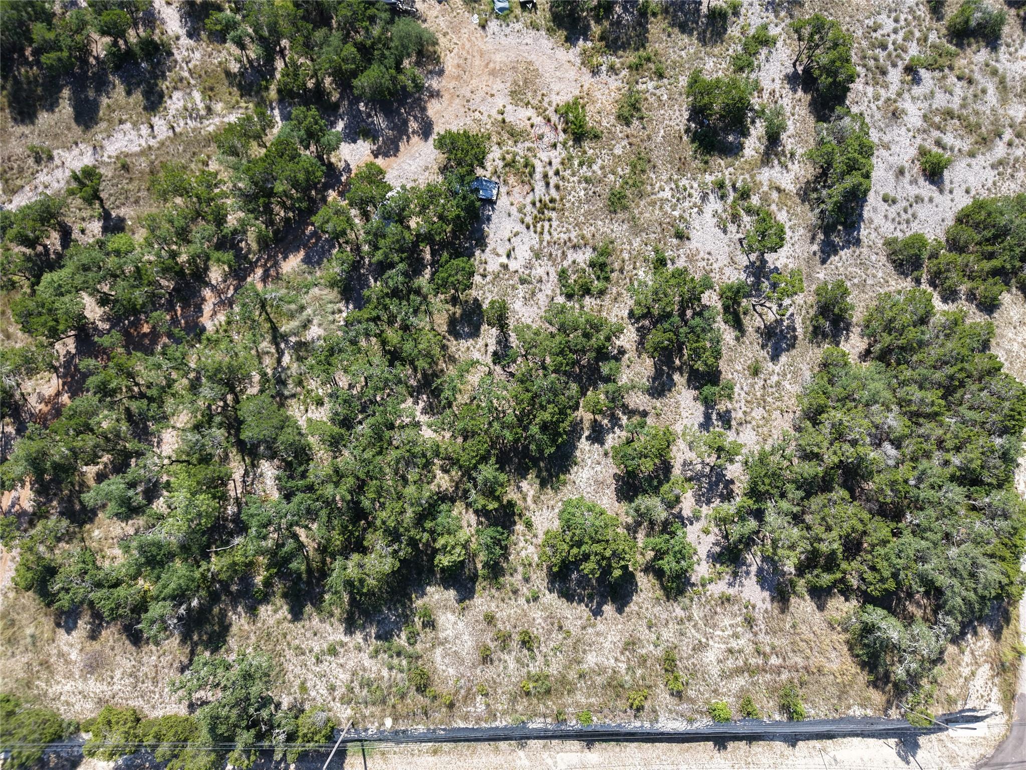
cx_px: 513
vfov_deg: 56.8
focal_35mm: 24
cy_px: 385
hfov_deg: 71.6
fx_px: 711
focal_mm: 8.67
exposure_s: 1/1500
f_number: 1.8
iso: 100
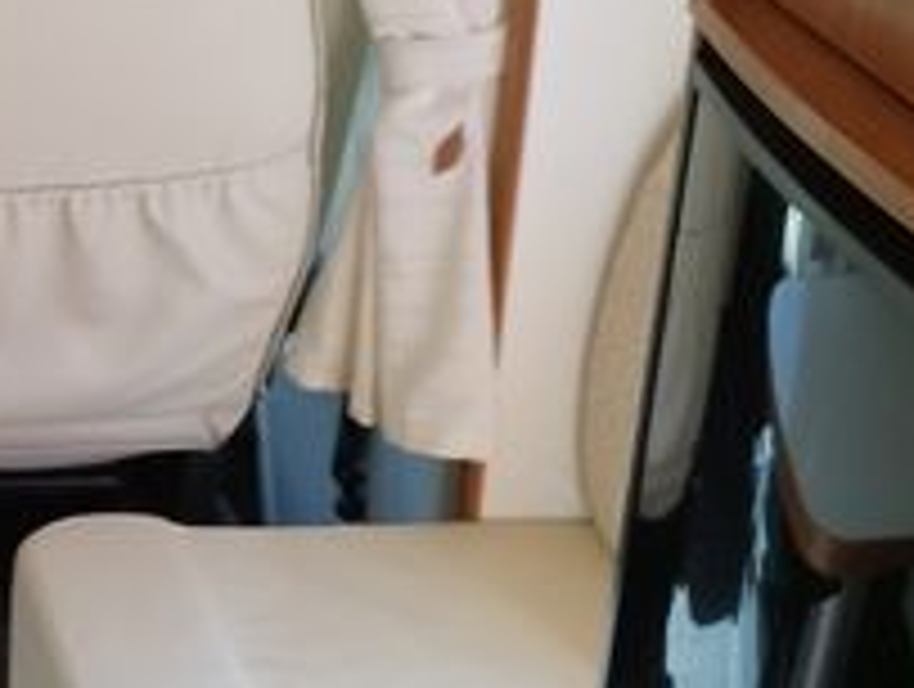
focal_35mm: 118
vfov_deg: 12.6
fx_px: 3121
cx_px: -540
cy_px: 292
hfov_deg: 15.2
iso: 80
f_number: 1.89
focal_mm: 5.89
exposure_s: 1/100
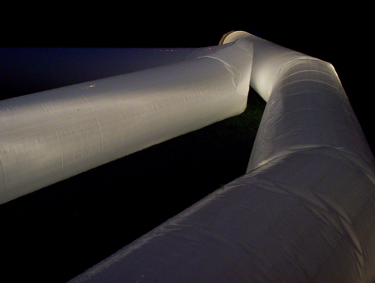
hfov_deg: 48.9
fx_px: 413
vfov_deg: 37.9
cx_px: 188
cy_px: 142
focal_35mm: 38
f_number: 4.5
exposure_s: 1/8
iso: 200
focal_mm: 4.99
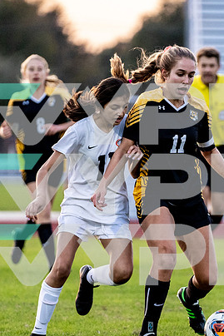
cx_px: 221
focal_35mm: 465
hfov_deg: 3.0
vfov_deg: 4.4
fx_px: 4343
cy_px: 221
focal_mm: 182
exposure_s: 1/1600
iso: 1250
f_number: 2.8
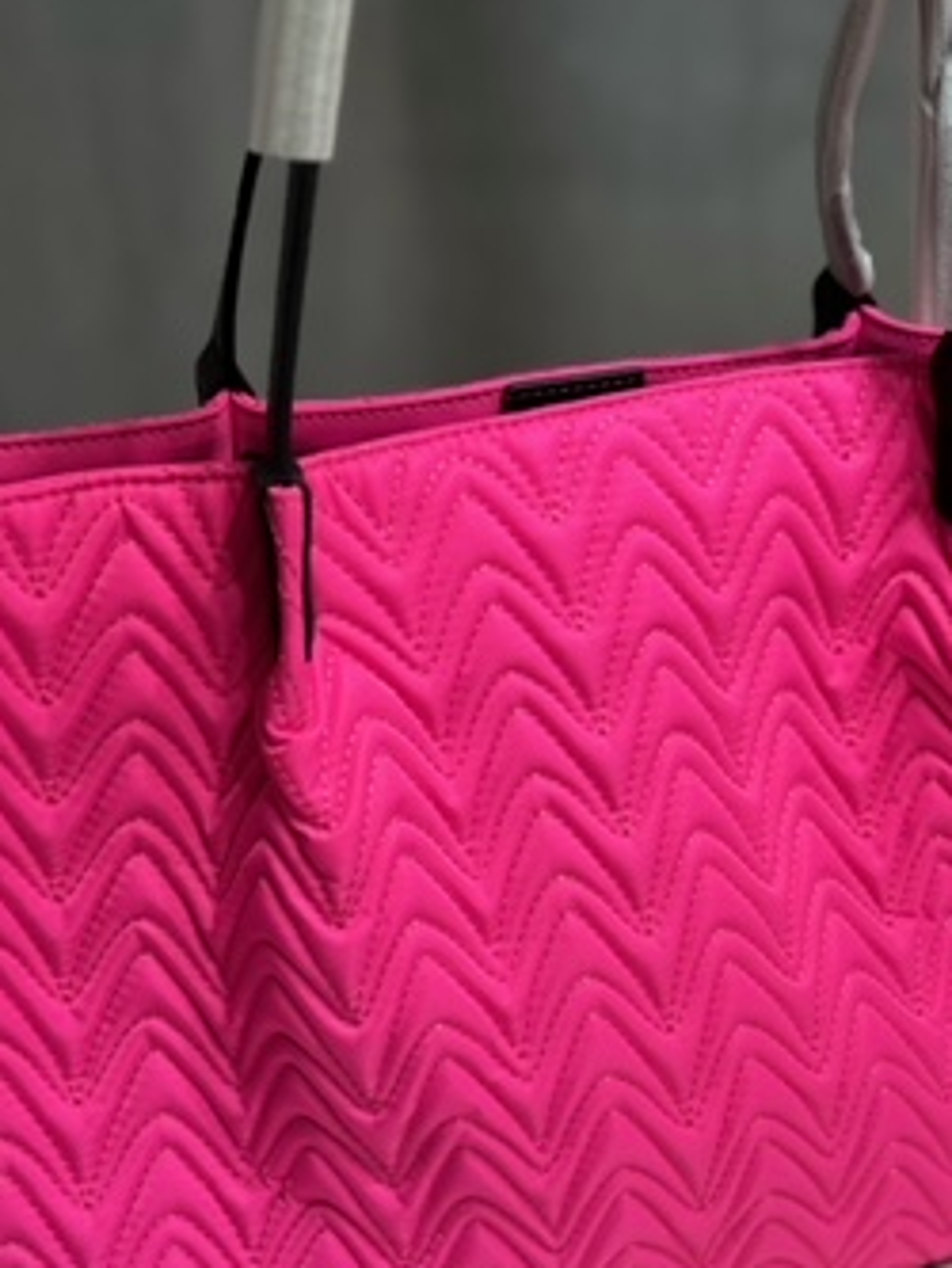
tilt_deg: -27.2
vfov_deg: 38.1
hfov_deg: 29.1
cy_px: 716
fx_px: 1832
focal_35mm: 50
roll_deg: +2.6
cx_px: 571
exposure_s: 1/50
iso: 80
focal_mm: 5.7
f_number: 1.5
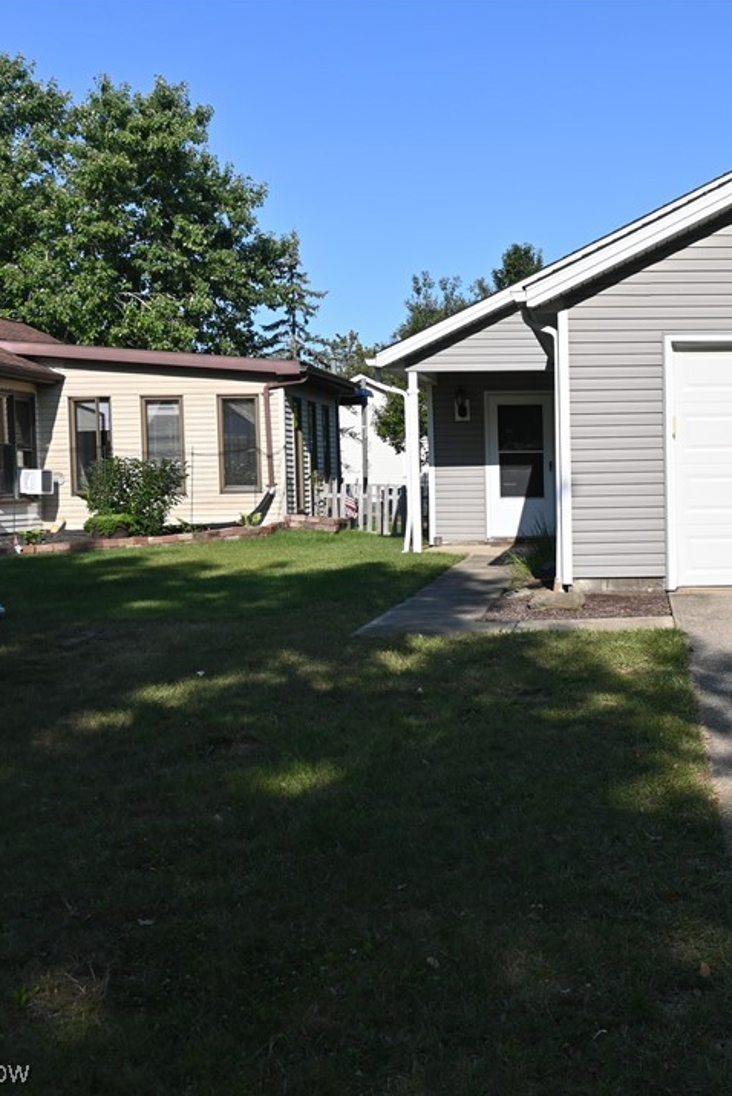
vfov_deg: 41.3
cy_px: 550
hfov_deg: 26.8
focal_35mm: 48
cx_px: 718
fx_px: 1455
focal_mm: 21
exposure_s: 1/400
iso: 100
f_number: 7.1
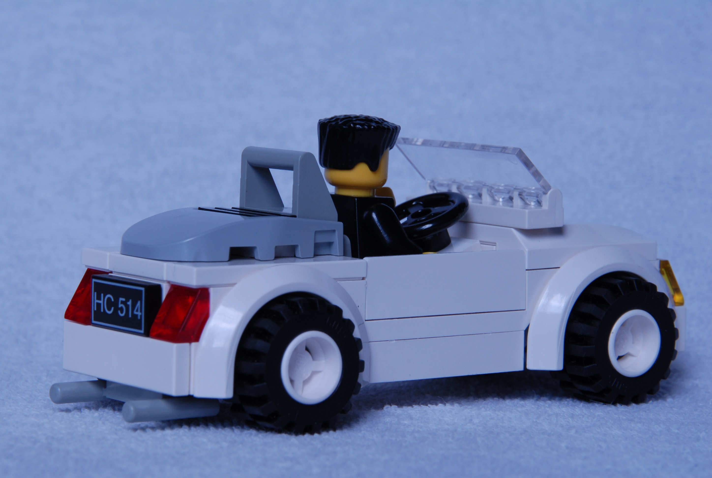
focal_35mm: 225
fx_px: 4459
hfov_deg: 9.1
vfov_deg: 6.1
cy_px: 239
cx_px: 356
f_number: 20
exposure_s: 1/20
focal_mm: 150
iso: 200
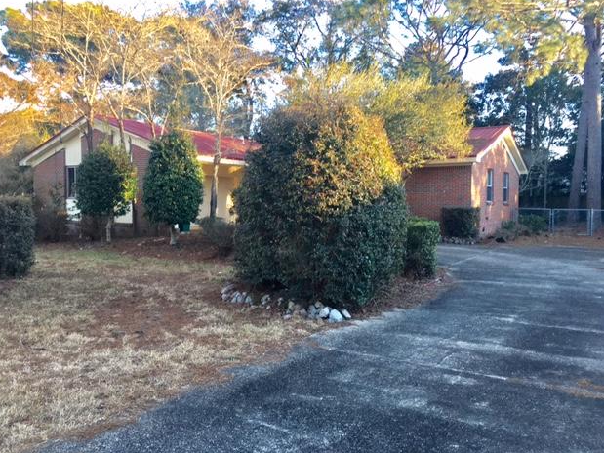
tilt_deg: -0.8
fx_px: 523
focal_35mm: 30
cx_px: 297
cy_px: 221
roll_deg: -2.6
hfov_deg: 60.0
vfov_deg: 46.8
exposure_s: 1/120
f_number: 2.2
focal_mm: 4.15
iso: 40
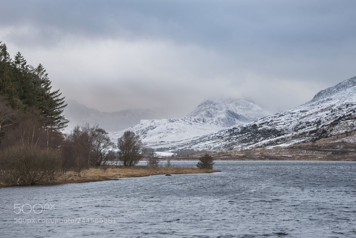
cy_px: 119
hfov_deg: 23.9
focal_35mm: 85
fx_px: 841
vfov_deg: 16.1
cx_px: 178
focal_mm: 85
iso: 100
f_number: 11
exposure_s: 1/13
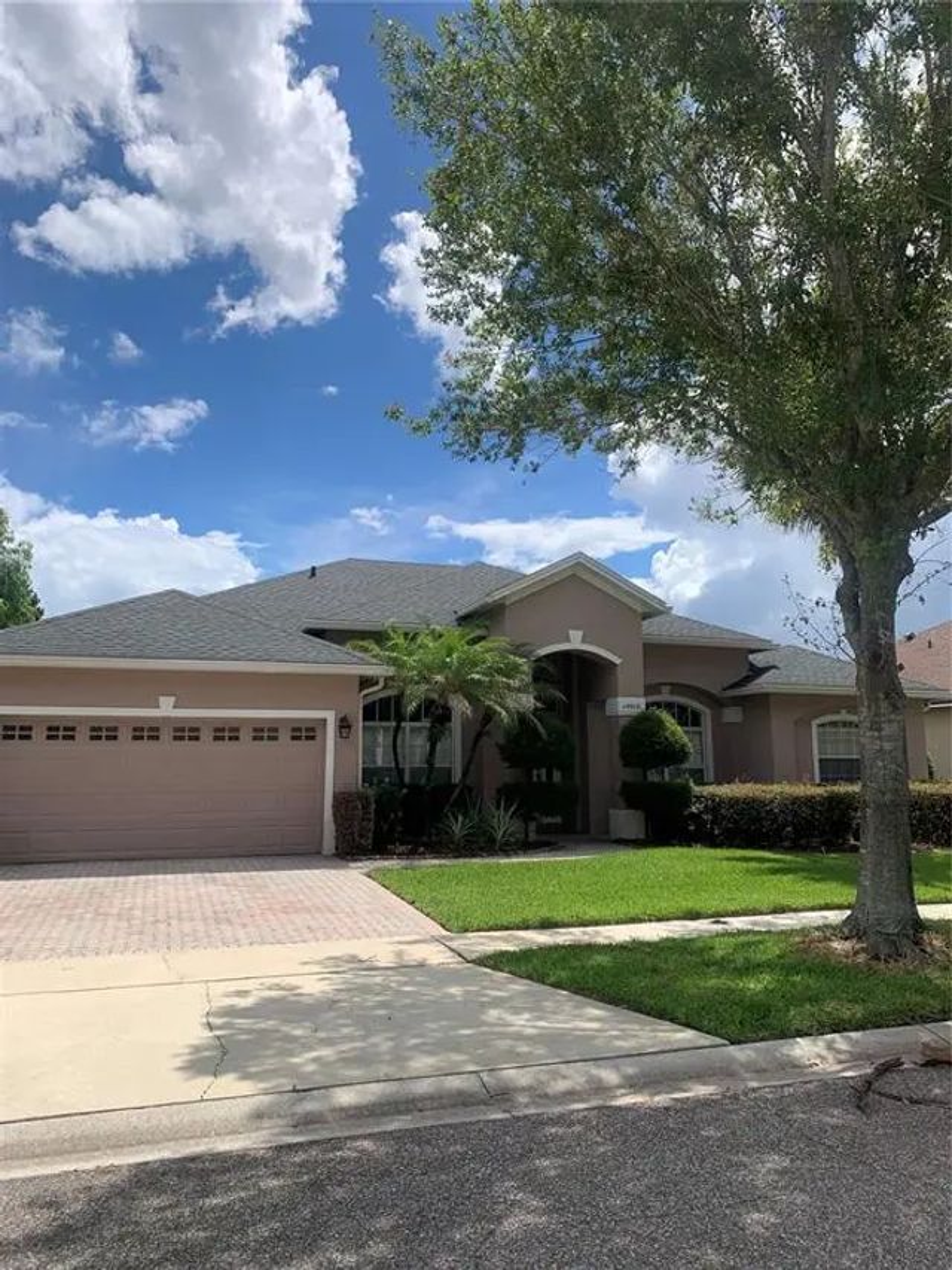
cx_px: 476
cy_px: 635
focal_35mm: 26
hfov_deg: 53.1
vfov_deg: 67.3
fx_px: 953
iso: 25
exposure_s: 1/4098
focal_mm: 4.25
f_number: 1.8
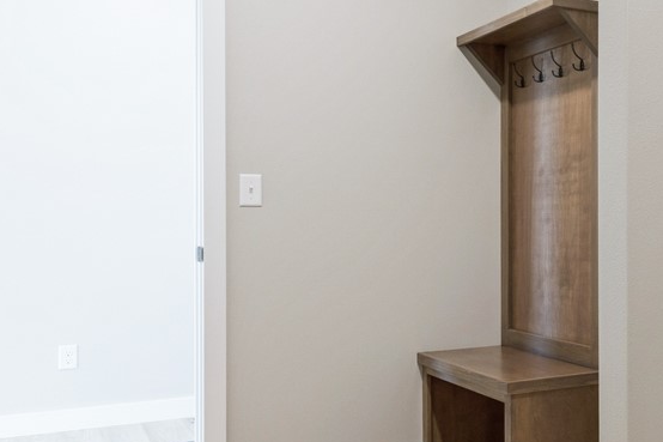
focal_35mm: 49
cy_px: 197
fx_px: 902
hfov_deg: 34.4
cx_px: 744
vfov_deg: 27.5
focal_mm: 16
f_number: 8
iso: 400
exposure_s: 1/8
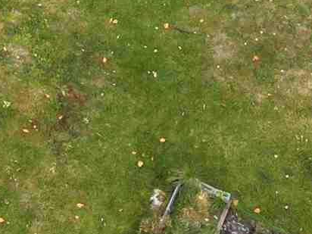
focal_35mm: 179
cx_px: -429
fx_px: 1613
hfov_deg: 9.8
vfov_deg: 8.0
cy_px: -197
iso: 100
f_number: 1.7
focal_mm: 6.72
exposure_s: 1/400
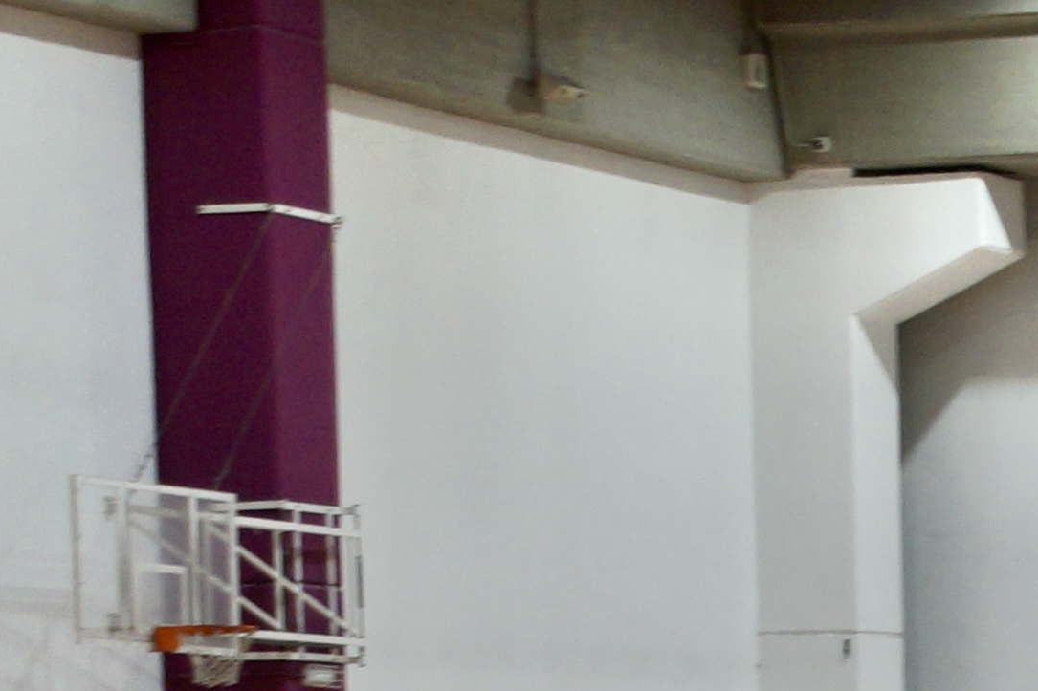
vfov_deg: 7.4
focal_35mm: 182
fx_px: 5247
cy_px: 950
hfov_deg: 10.9
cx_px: 1481
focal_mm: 35
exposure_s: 1/60
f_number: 4.5
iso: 400
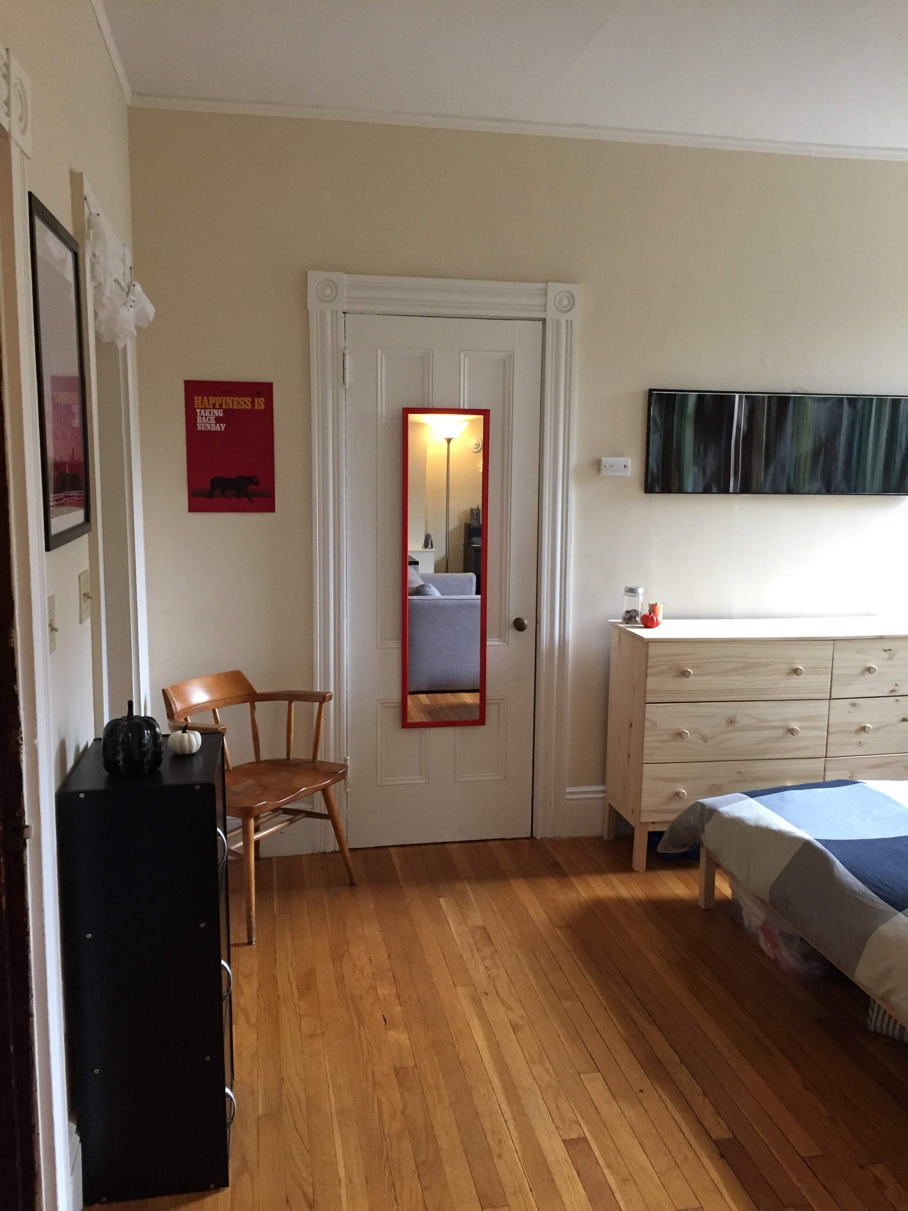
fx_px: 1014
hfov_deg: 48.2
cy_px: 606
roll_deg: -0.4
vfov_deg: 61.7
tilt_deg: -9.2
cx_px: 454
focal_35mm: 29
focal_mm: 4.15
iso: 160
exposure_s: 1/30
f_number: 2.2
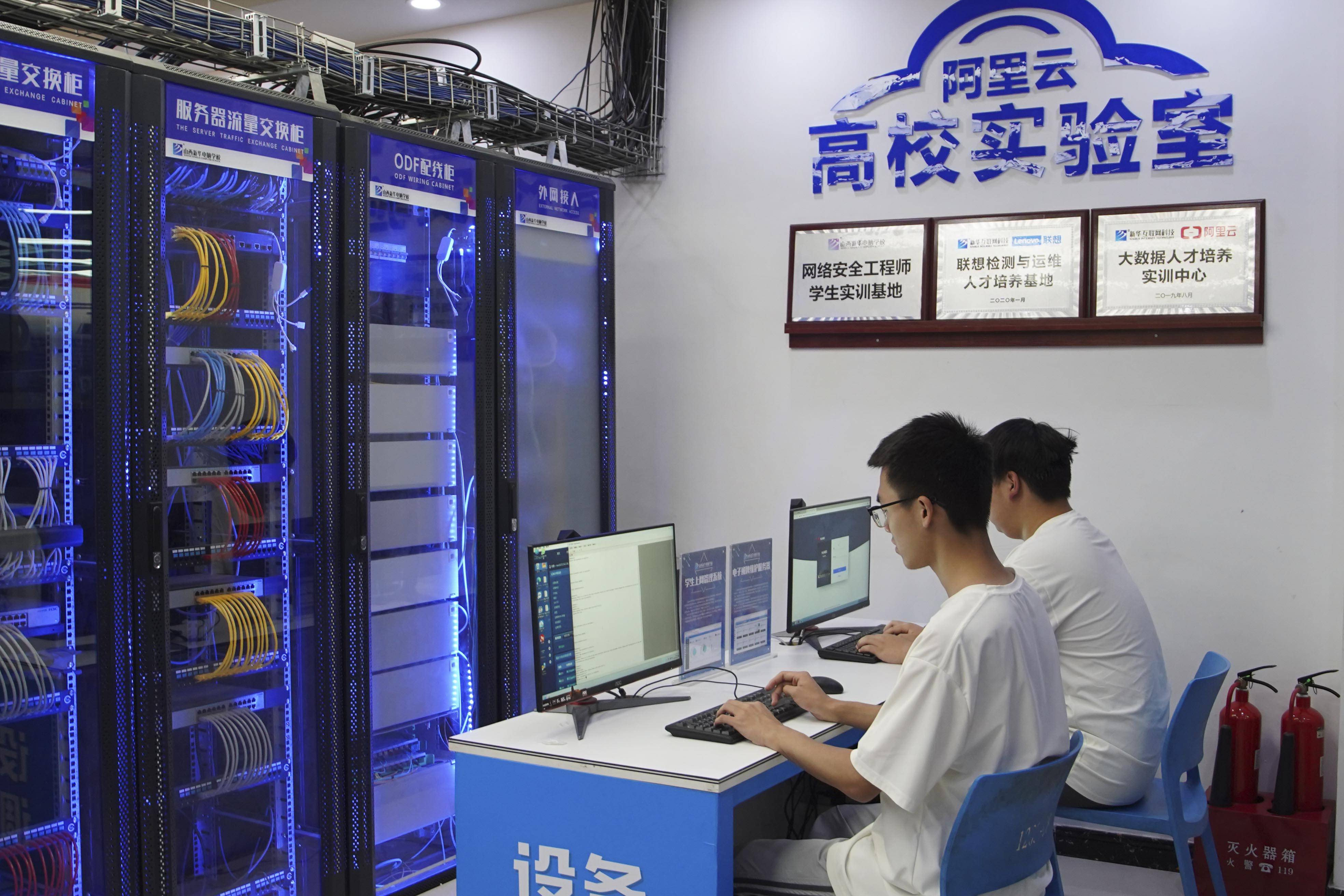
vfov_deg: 36.9
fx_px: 1344
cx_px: 672
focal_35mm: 36
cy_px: 448
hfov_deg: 53.1
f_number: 3.5
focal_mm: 24
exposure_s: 1/160
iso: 1600
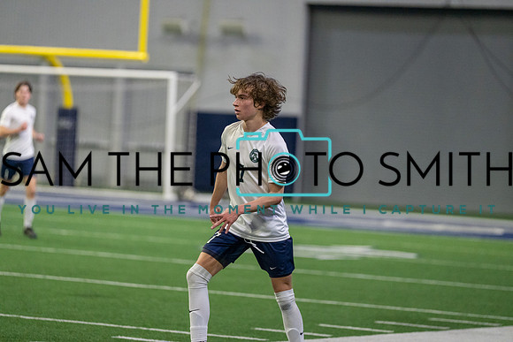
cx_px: 256
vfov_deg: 6.9
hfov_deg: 10.3
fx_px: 2851
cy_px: 171
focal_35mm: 200
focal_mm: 200
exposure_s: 1/1250
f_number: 3.2
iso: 5000
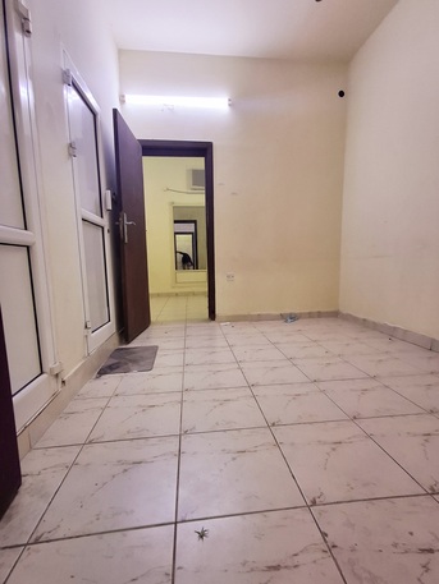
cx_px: 220
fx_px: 270
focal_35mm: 16
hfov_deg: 78.1
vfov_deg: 94.5
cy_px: 292
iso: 50
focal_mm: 1.64
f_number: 2.2
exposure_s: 1/40
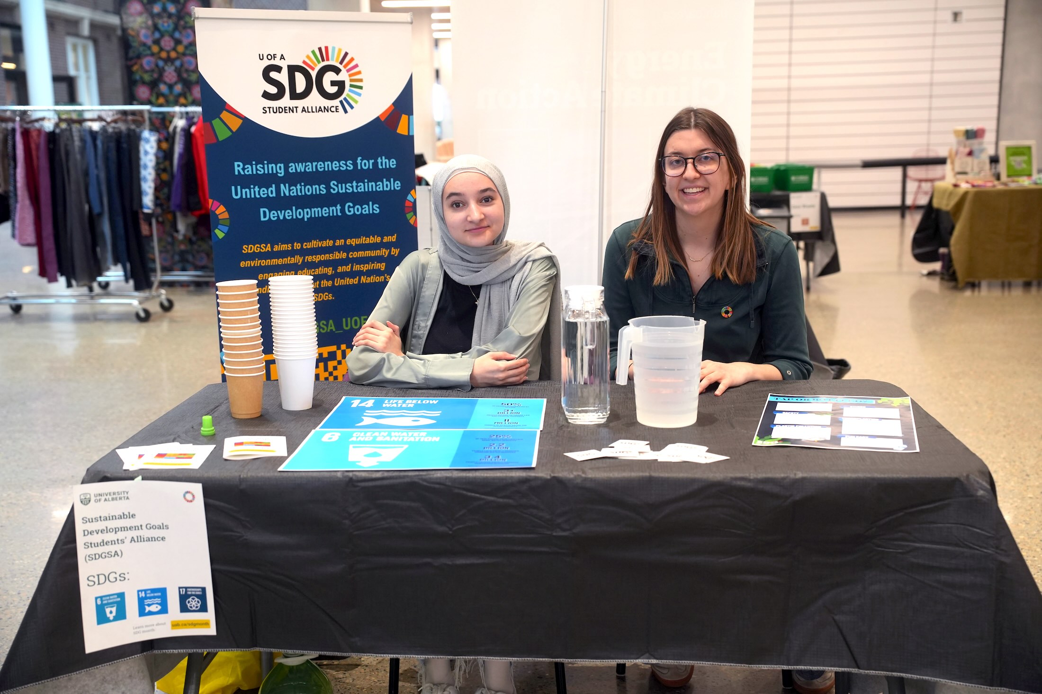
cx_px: 521
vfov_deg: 31.2
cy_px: 347
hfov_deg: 45.4
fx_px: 1245
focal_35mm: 43
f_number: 3.5
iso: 1000
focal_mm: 43
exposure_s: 1/50
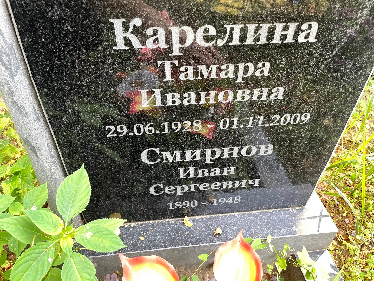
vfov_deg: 53.1
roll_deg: -6.3
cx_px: 187
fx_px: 281
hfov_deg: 67.3
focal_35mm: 26
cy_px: 140
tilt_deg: -41.7
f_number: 1.6
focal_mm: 4.2
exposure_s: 1/121
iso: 125
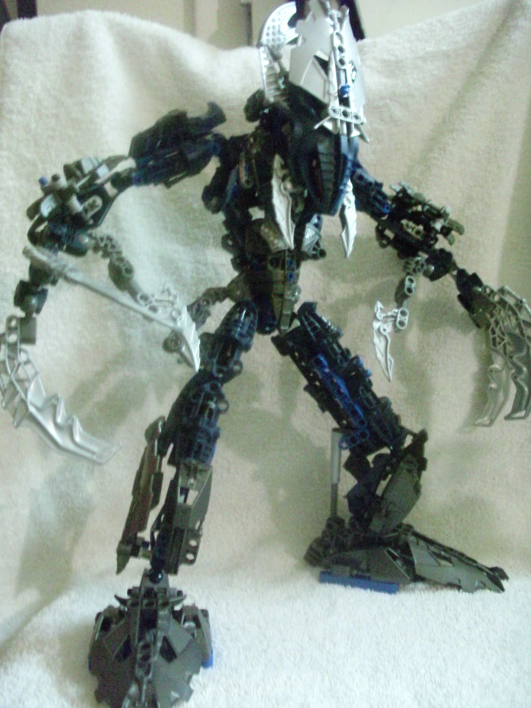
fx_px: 777
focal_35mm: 38
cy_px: 354
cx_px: 266
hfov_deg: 37.7
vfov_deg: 49.0
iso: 1600
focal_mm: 6.3
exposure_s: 1/11
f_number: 3.1
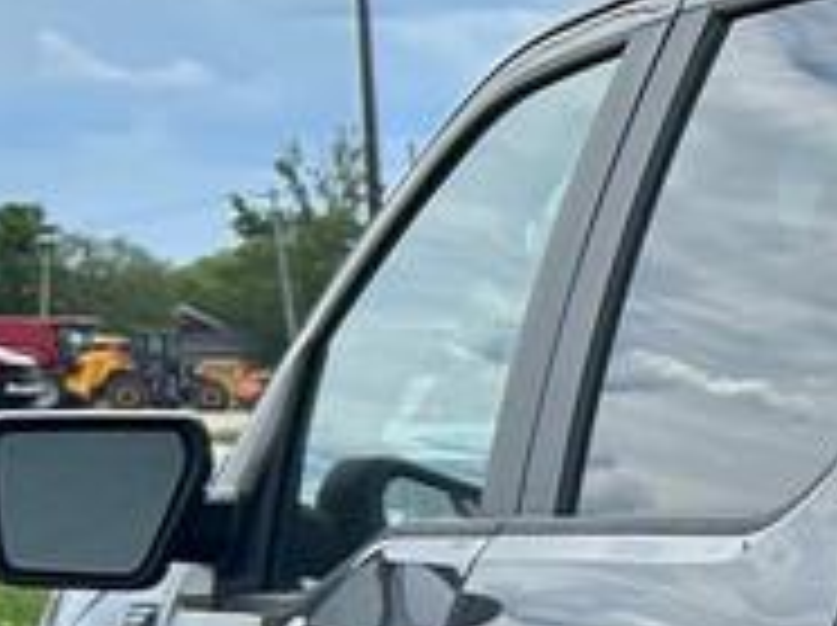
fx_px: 4323
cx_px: 2146
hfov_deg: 9.6
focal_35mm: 179
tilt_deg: -4.8
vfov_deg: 8.2
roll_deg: -0.2
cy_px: 761
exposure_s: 1/5076
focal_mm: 5.7
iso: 50
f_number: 1.5
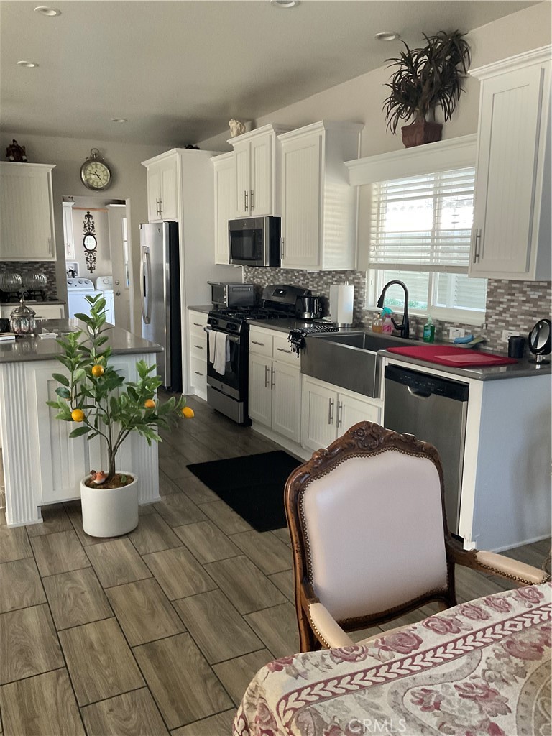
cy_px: 368
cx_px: 276
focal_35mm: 29
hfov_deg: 48.2
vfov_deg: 61.7
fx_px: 617
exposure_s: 1/60
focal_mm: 3
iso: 200
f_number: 1.8
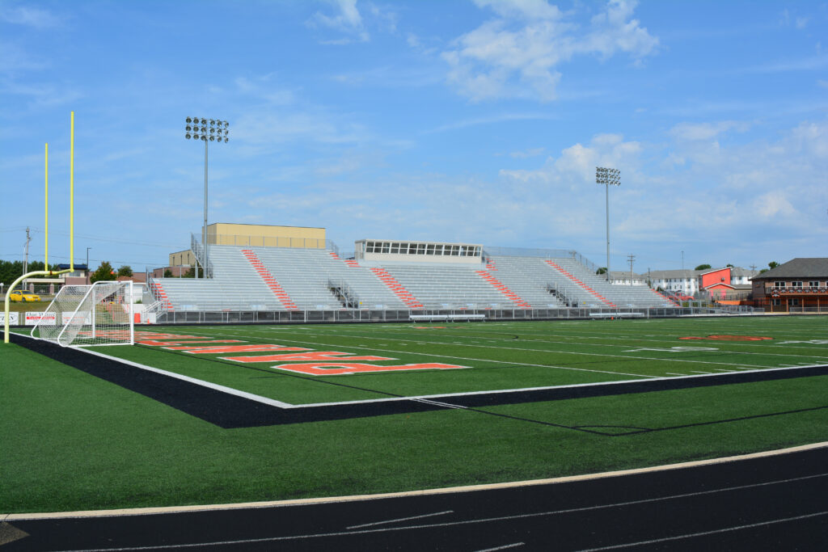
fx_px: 828
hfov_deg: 53.1
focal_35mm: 36
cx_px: 414
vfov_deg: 36.9
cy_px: 276
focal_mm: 24
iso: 100
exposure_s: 1/160
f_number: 11
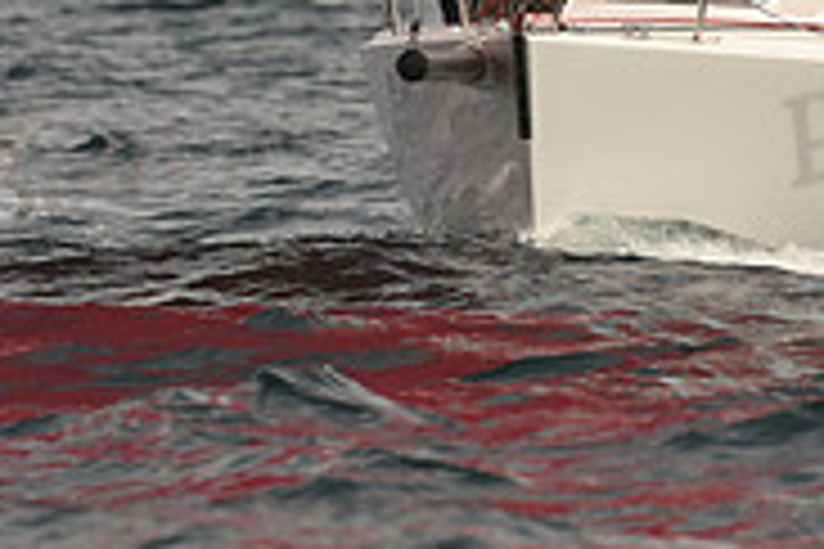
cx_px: 554
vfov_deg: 1.2
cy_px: -101
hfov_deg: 1.8
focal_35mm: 1139
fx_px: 26068
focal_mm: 360
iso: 250
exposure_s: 1/1000
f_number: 7.1
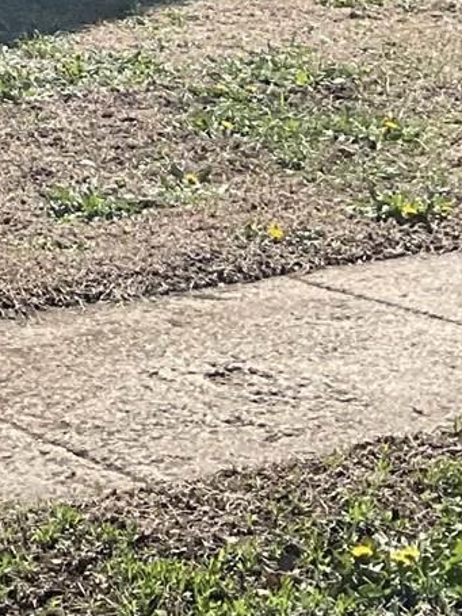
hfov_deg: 9.1
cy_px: -467
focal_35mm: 147
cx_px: -642
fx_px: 2617
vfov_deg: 12.4
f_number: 1.8
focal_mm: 3
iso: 16
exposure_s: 1/1786
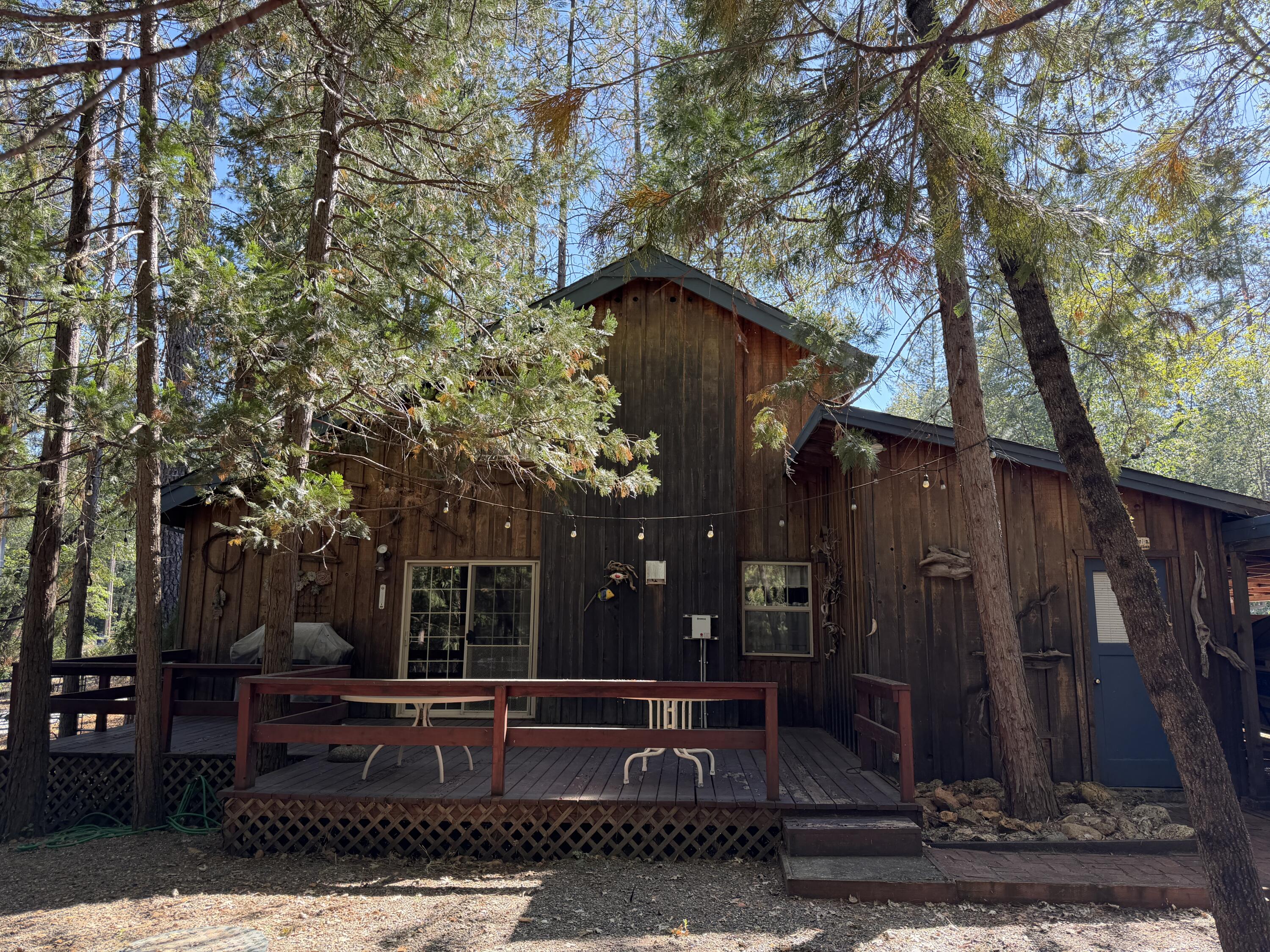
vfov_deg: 56.8
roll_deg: +0.9
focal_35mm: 24
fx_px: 881
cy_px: 476
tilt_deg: +9.1
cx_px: 635
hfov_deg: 71.6
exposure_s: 1/524
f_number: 1.78
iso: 100
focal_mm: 6.76
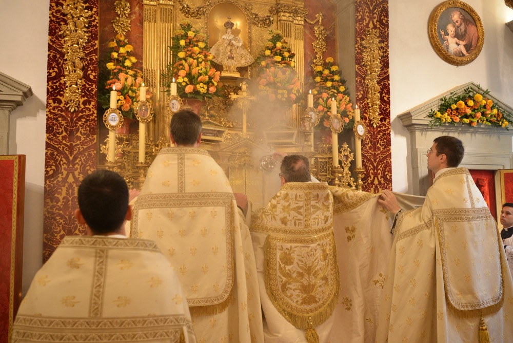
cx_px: 256
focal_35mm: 35
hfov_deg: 54.4
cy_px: 172
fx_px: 499
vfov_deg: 37.9
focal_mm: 35
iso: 1600
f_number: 4.5
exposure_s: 1/80
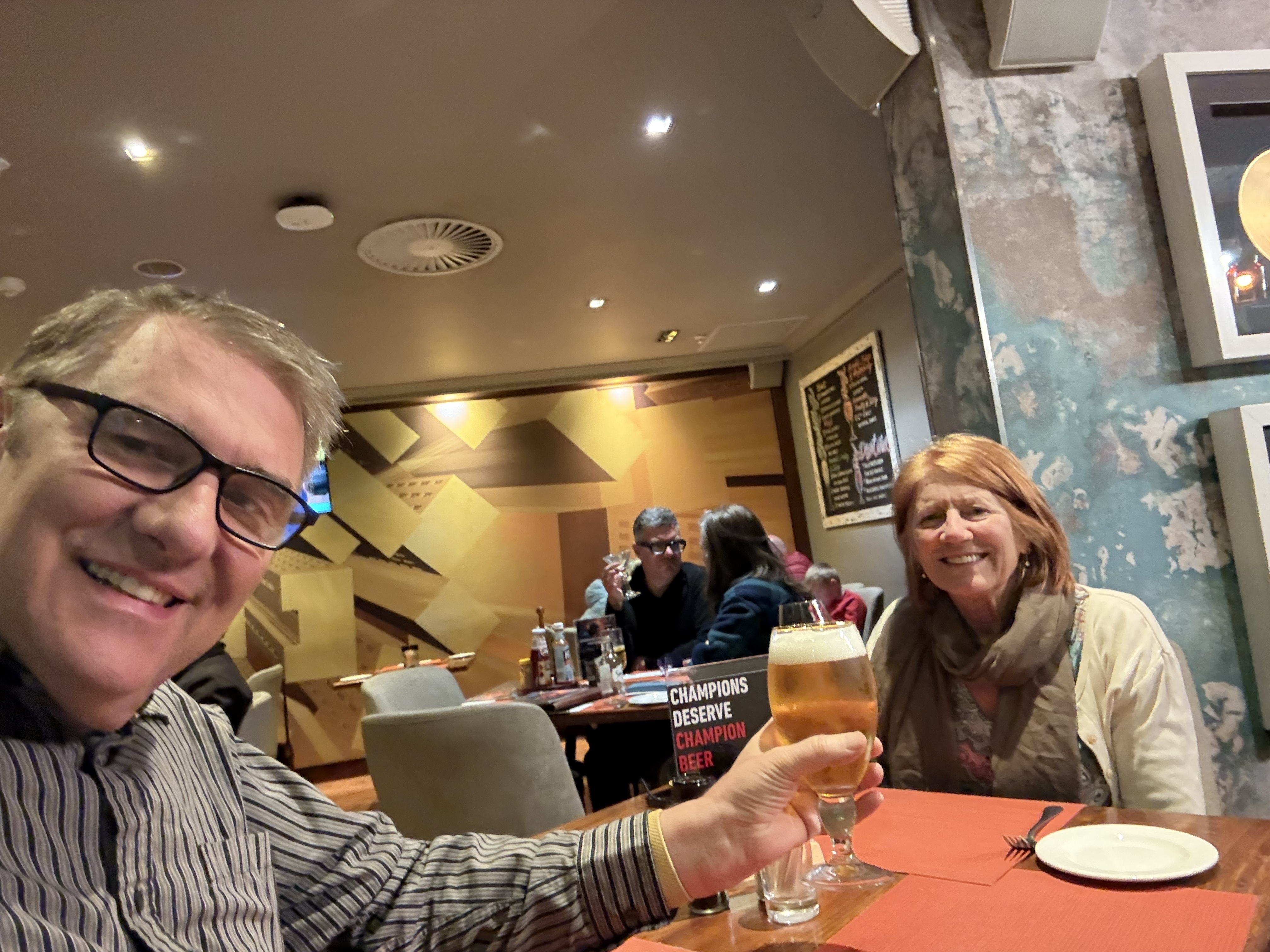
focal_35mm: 23
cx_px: 635
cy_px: 476
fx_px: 844
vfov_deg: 58.9
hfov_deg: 73.9
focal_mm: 2.69
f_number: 1.9
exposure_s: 1/20
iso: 640
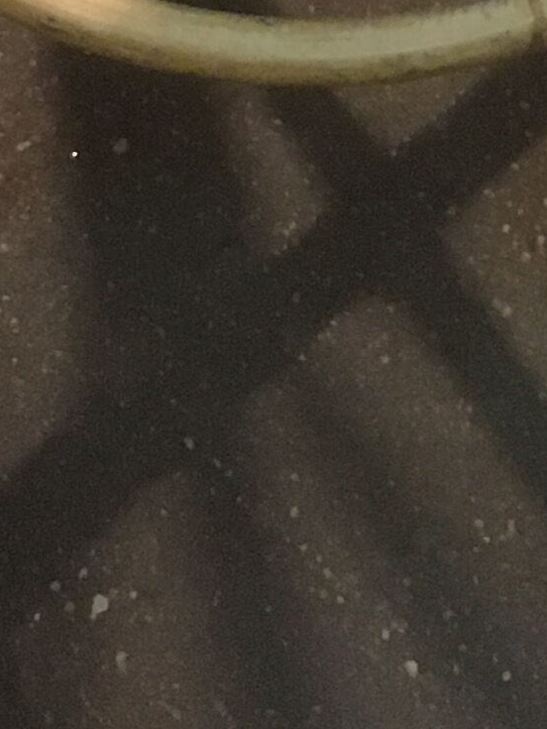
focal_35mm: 159
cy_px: -802
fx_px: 3347
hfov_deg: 9.3
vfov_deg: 11.1
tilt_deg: -57.7
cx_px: 220
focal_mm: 4.15
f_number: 2.2
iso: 250
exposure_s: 1/33
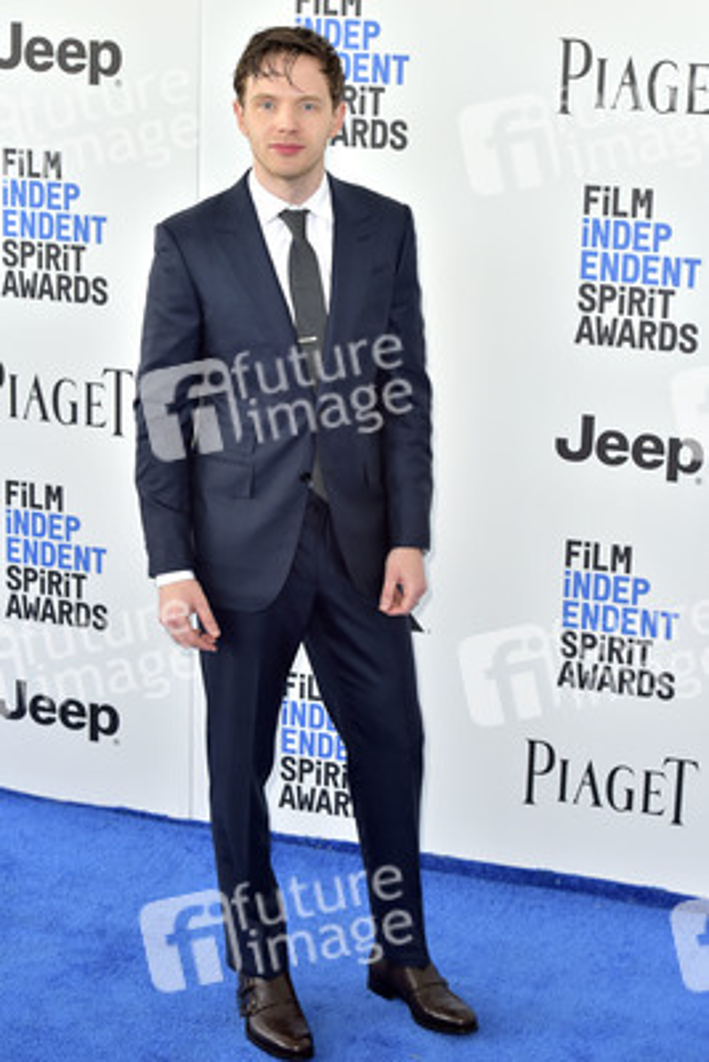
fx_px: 2066
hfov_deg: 19.5
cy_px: 531
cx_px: 354
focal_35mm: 70
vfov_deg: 28.8
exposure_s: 1/320
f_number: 6.3
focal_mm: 70
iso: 500
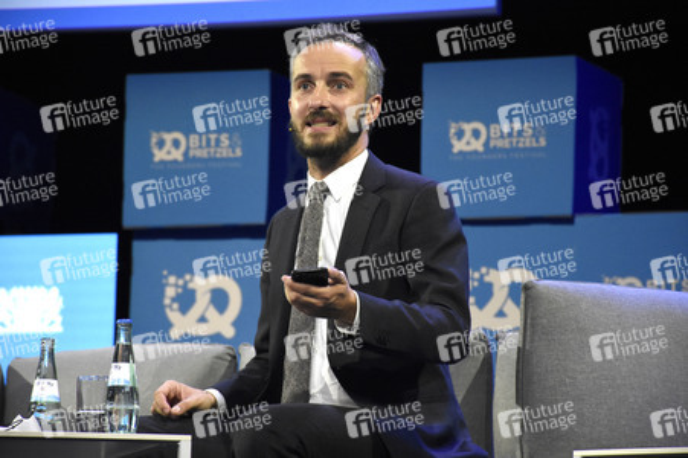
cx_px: 344
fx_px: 4010
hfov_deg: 9.8
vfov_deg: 6.5
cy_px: 229
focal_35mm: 210
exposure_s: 1/160
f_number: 6.3
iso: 3200
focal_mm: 140
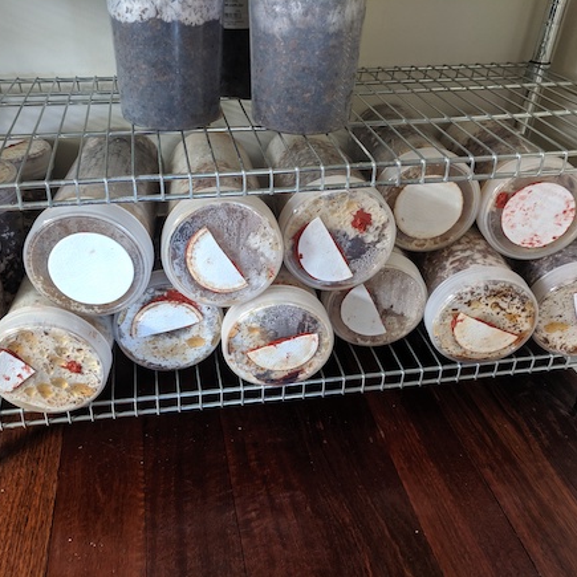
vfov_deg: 52.5
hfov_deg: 52.4
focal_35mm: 31
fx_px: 585
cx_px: 253
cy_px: 288
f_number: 2
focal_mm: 4.67
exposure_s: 1/40
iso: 385
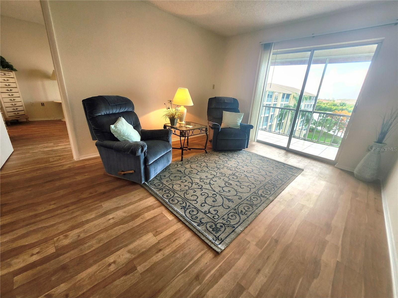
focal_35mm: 13
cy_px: 149
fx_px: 149
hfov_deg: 106.2
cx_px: 199
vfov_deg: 89.9
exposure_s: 1/60.2
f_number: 2.2
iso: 160
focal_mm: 1.74
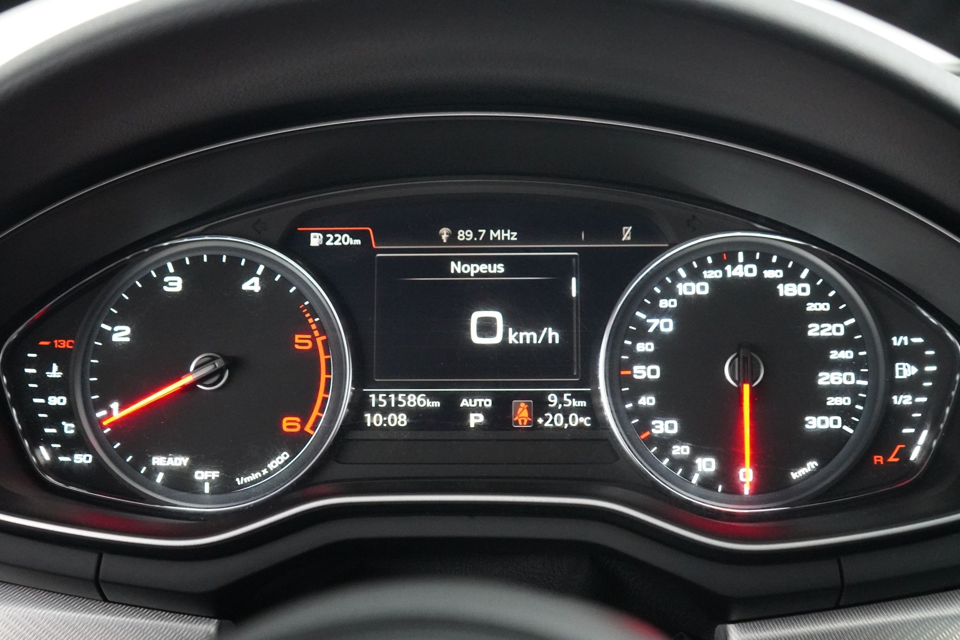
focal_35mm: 42
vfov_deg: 31.9
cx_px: 480
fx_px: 1120
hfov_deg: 46.4
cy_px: 320
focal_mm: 28
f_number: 3.5
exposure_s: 1/20
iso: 6400
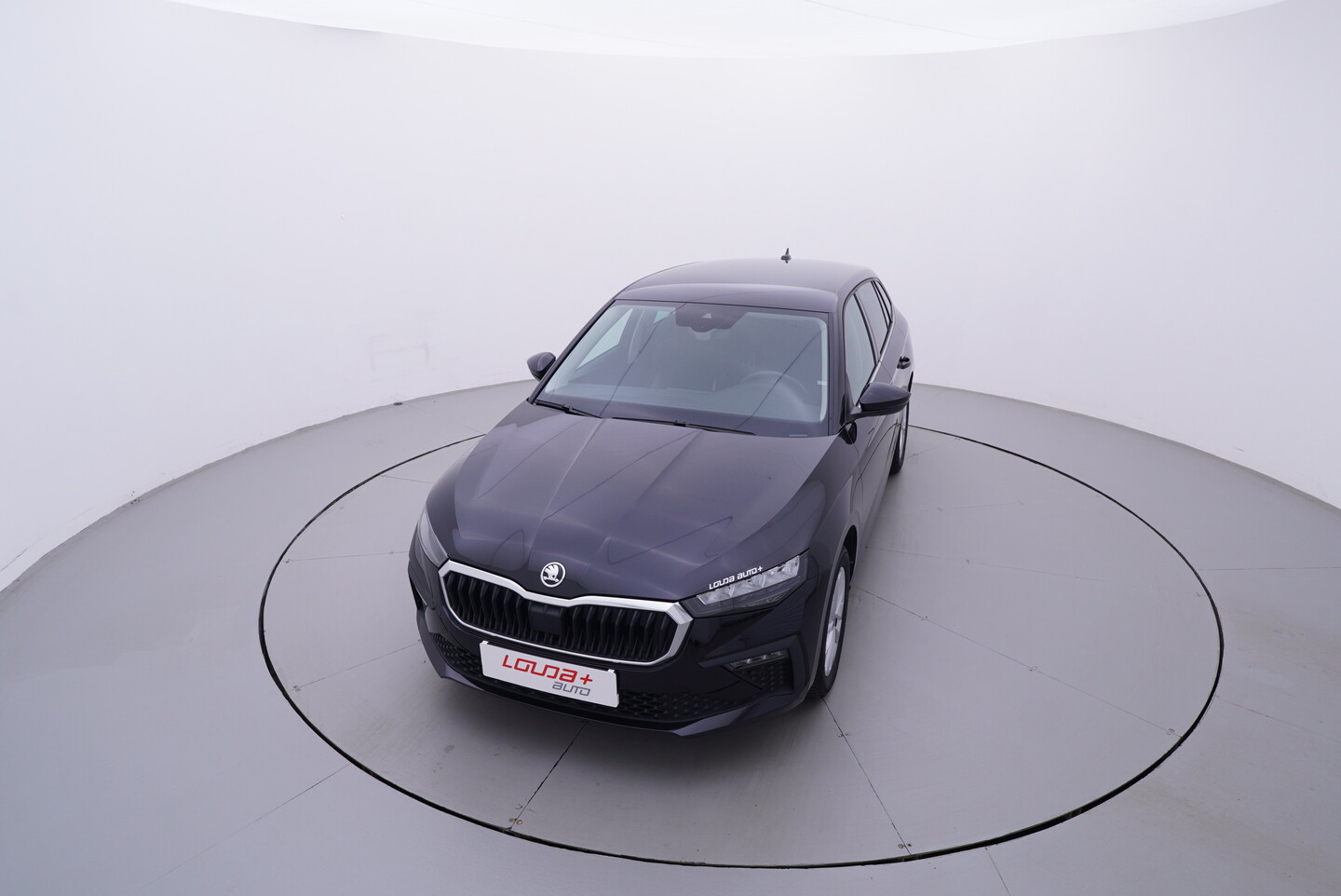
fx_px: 839
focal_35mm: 22
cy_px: 448
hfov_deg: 77.3
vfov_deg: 56.2
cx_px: 670
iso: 200
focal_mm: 15
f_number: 5
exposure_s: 1/80
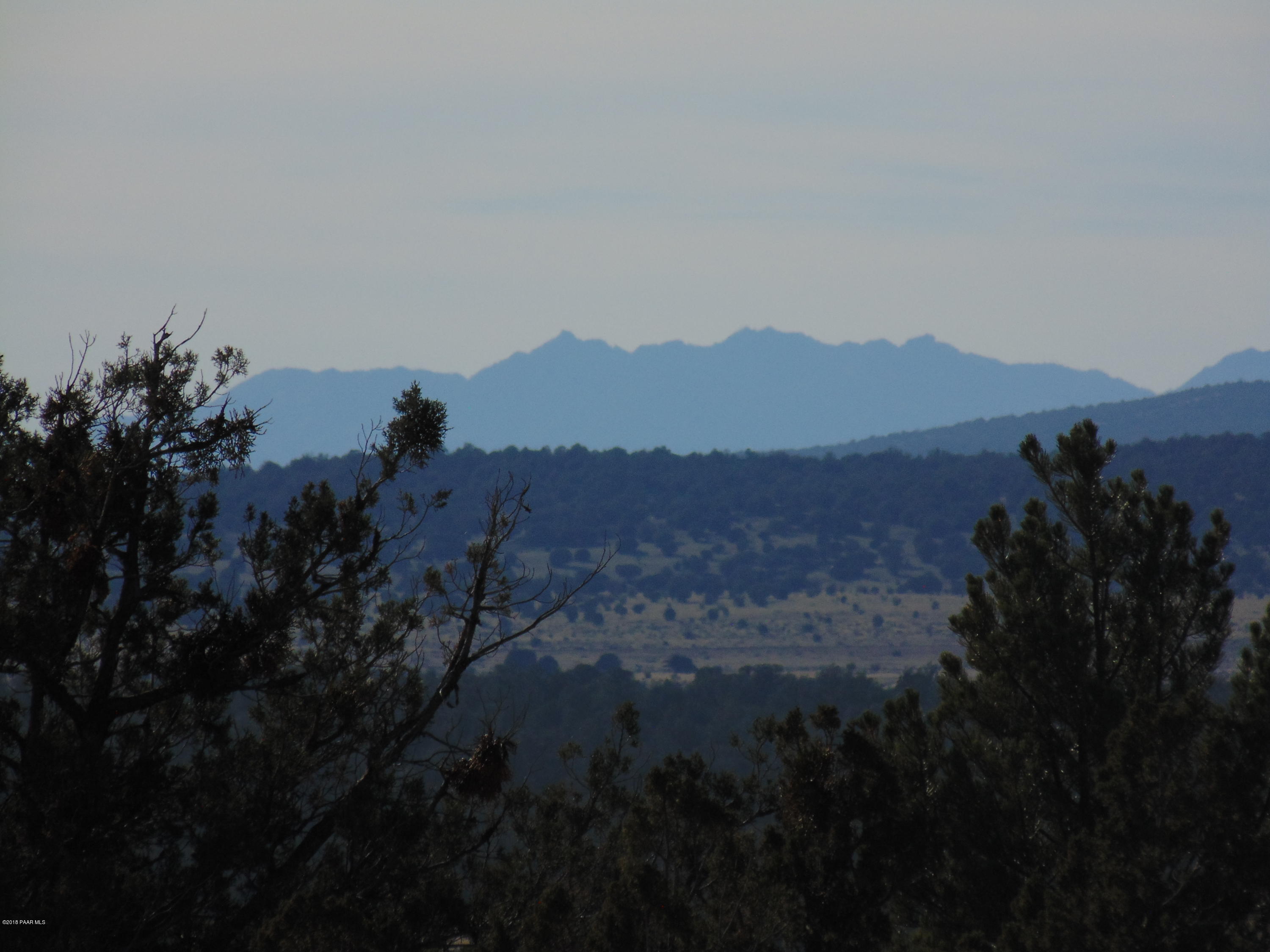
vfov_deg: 3.3
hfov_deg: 4.5
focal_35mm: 445
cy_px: 476
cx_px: 635
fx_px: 16326
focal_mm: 79.9
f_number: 18.8
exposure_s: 1/125
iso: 80
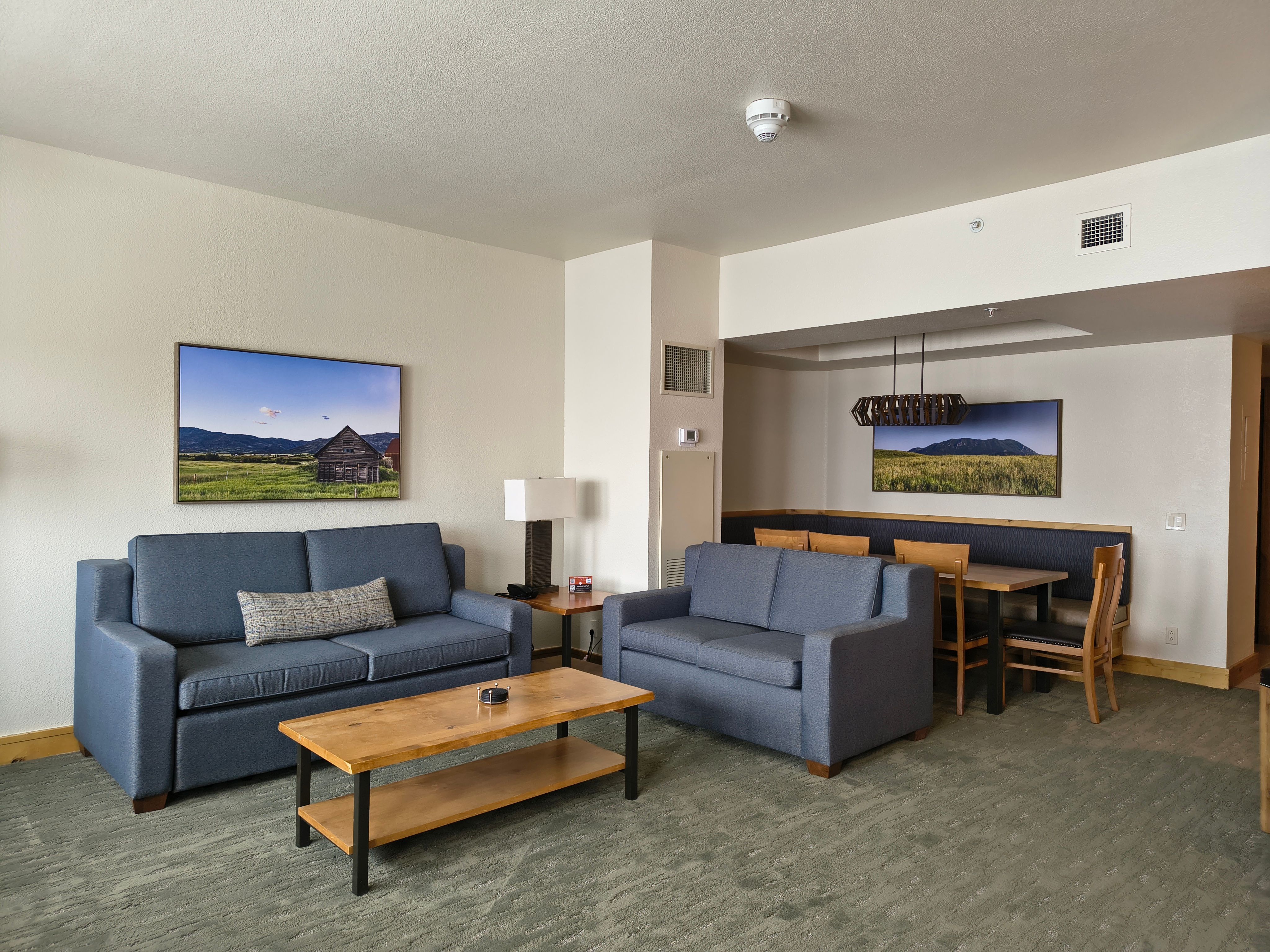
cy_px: 476
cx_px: 635
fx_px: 881
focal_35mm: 24
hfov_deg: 71.6
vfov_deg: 56.8
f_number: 1.8
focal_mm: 5.56
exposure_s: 1/60
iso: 509
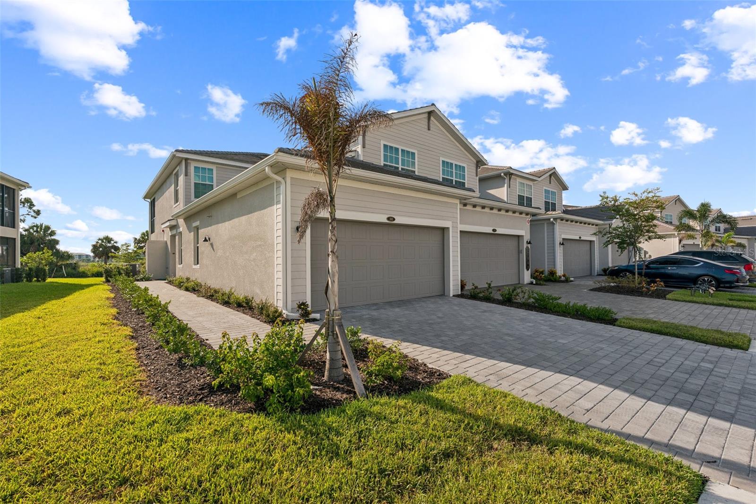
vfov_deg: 73.7
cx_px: 378
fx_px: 336
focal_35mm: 16
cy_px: 252
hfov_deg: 96.7
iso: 400
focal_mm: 16
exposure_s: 1/1000
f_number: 8
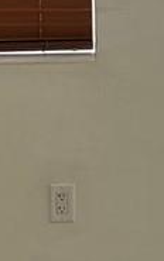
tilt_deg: -10.6
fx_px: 1570
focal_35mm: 220
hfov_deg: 6.0
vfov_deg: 9.5
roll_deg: -0.3
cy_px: 86
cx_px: 130
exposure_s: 1/198
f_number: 1.78
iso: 125
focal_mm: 6.76
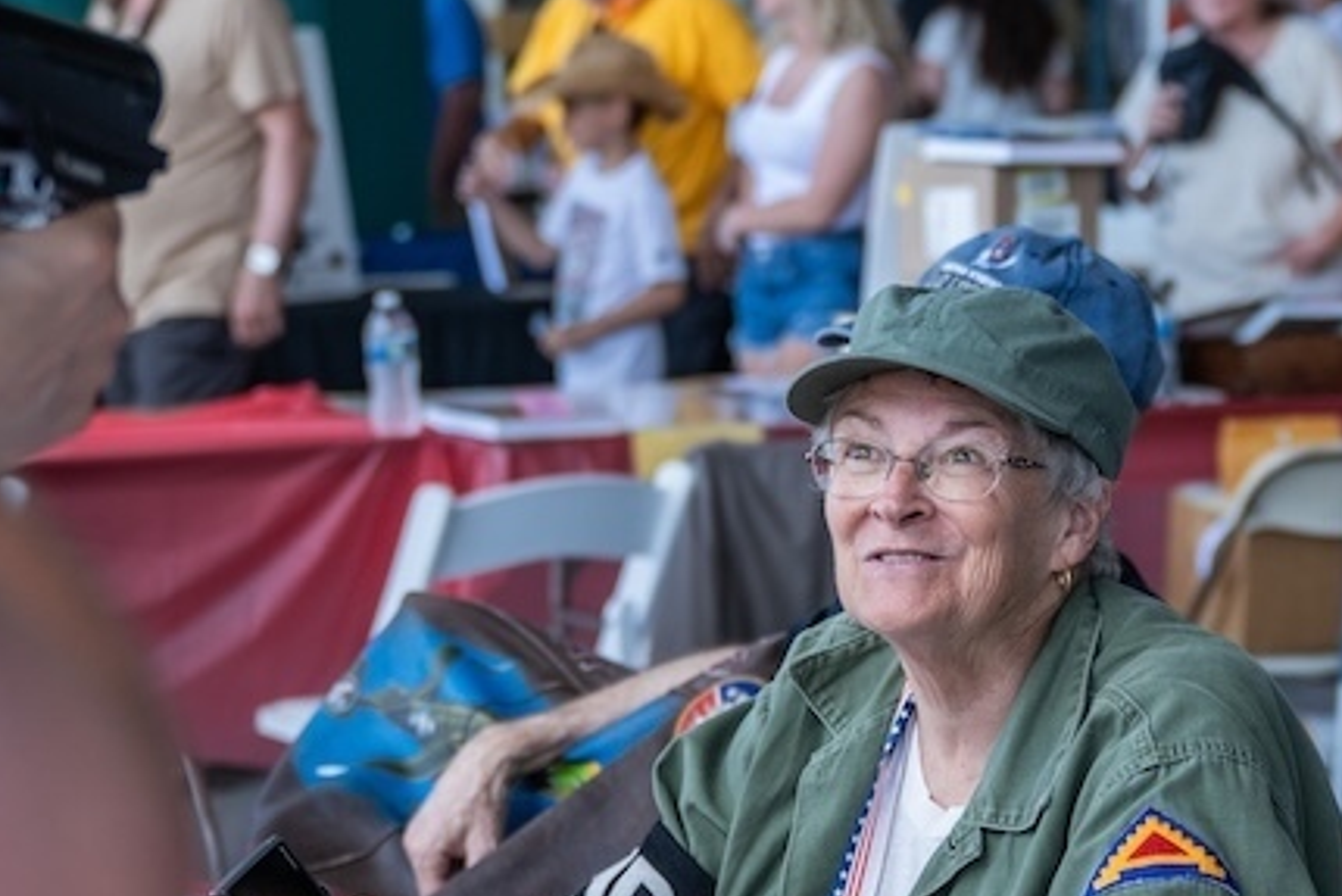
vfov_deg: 10.5
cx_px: 924
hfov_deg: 15.6
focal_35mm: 131
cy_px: 401
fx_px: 4885
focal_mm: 44
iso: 250
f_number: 2.8
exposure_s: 1/500
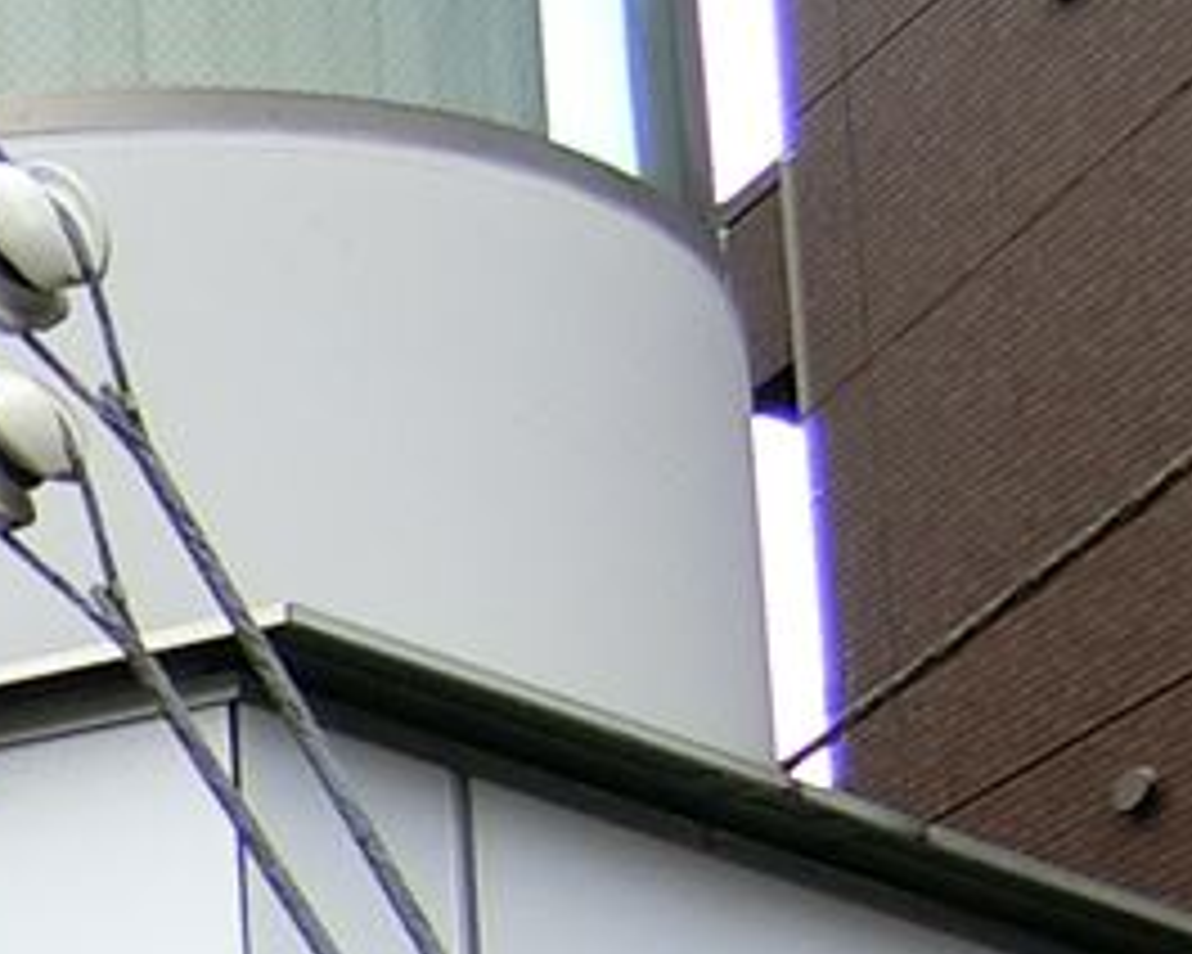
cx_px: -2294
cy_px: 2218
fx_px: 3951
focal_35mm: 112
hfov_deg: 11.3
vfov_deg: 11.6
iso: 80
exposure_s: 1/200
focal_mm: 4.06
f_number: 2.7
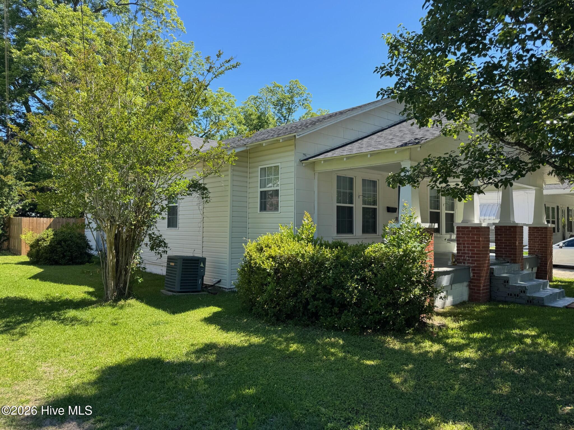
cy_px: 215
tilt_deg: +1.3
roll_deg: -0.1
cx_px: 287
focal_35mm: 24
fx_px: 398
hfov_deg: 71.6
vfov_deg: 56.8
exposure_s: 1/1151
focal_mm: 6.76
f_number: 1.78
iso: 80
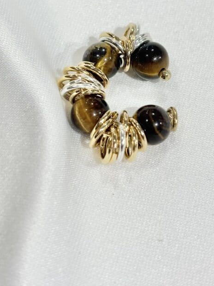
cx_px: 107
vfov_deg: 22.6
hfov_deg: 17.2
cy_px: 79
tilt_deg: -48.8
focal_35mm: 86
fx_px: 709
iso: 32
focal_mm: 5.96
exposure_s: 1/234
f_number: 1.6
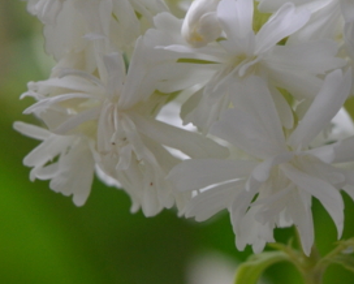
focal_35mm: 248
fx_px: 2600
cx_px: 264
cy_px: 137
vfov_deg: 6.2
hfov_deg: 7.8
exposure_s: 1/125
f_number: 4.5
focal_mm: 60
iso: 900
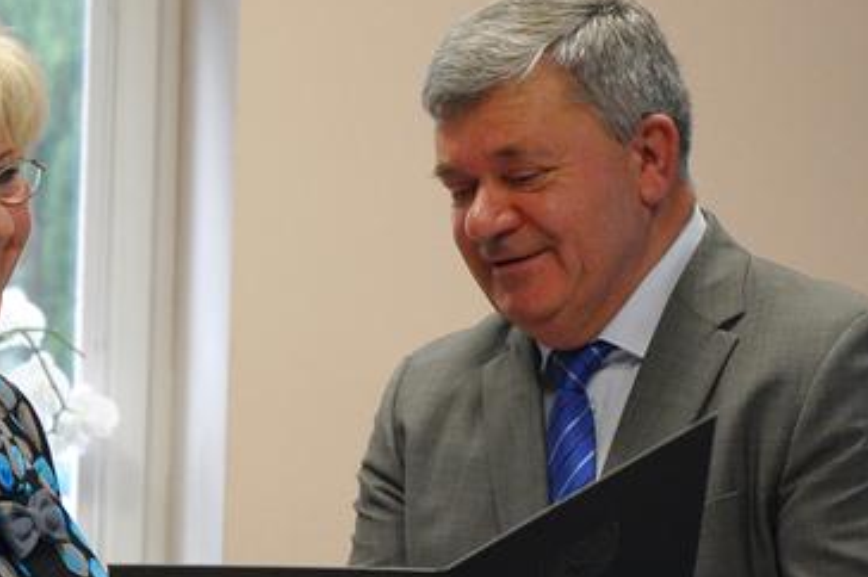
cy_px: 509
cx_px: 415
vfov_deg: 8.1
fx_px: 4047
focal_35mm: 168
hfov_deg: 12.2
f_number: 5
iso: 1250
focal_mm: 48
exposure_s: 1/100
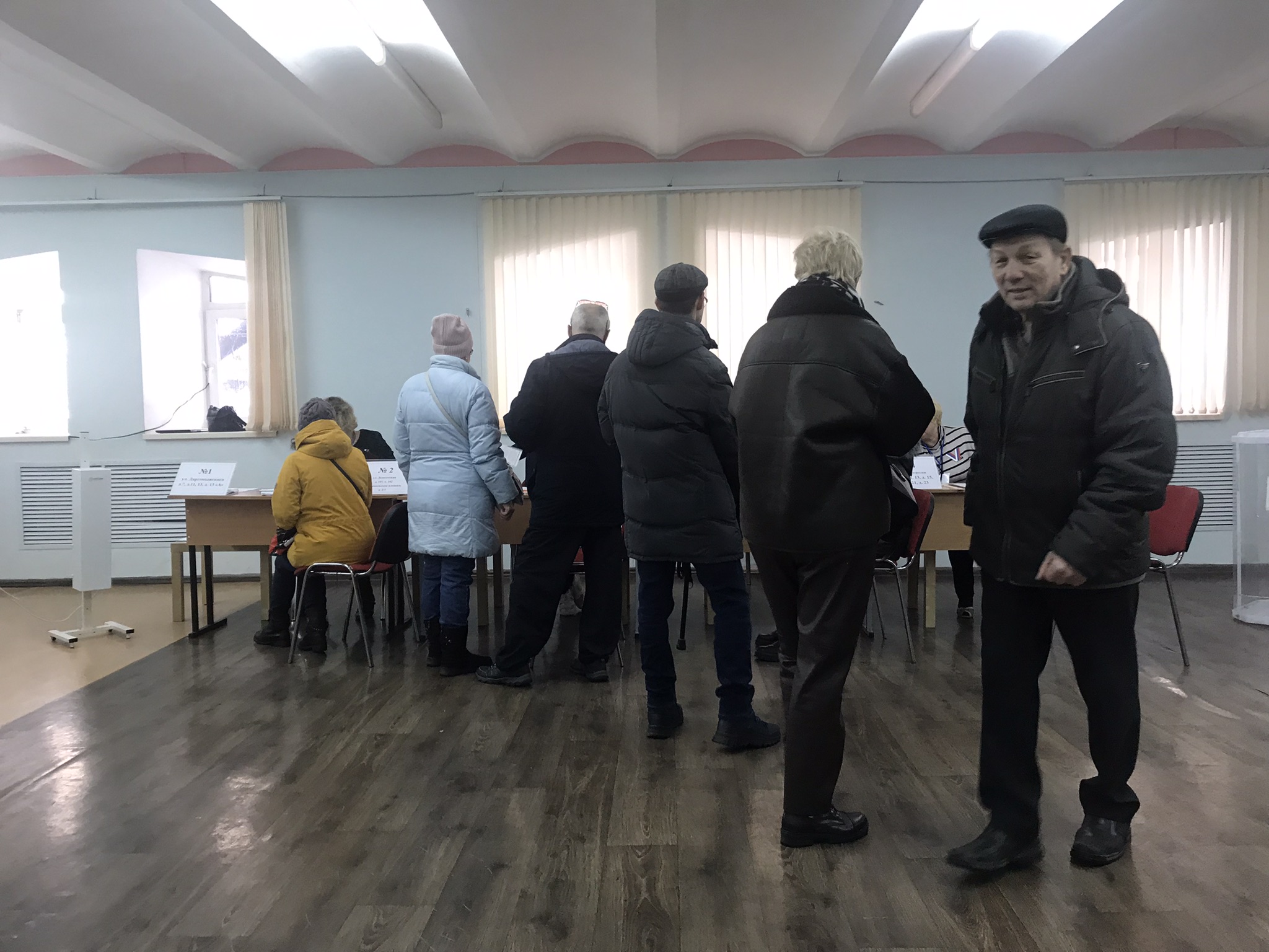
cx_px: 634
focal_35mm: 28
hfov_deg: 63.4
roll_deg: +1.6
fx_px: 1026
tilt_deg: -4.1
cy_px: 476
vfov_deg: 49.7
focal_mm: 3.99
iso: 40
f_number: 1.8
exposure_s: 1/17
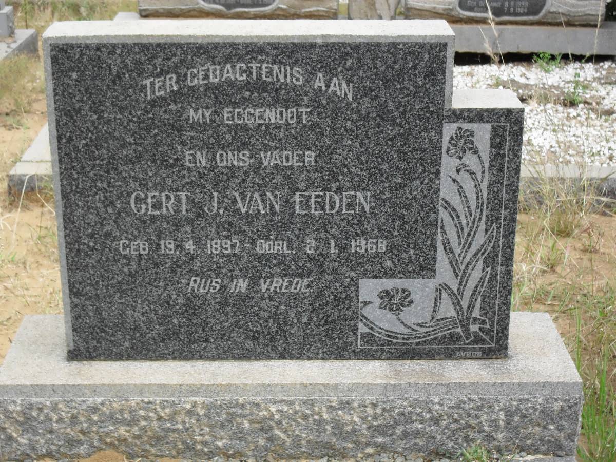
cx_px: 308
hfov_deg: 29.4
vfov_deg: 22.3
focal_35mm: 66
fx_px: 1174
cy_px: 231
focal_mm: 11.7
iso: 100
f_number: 4.6
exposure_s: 1/125
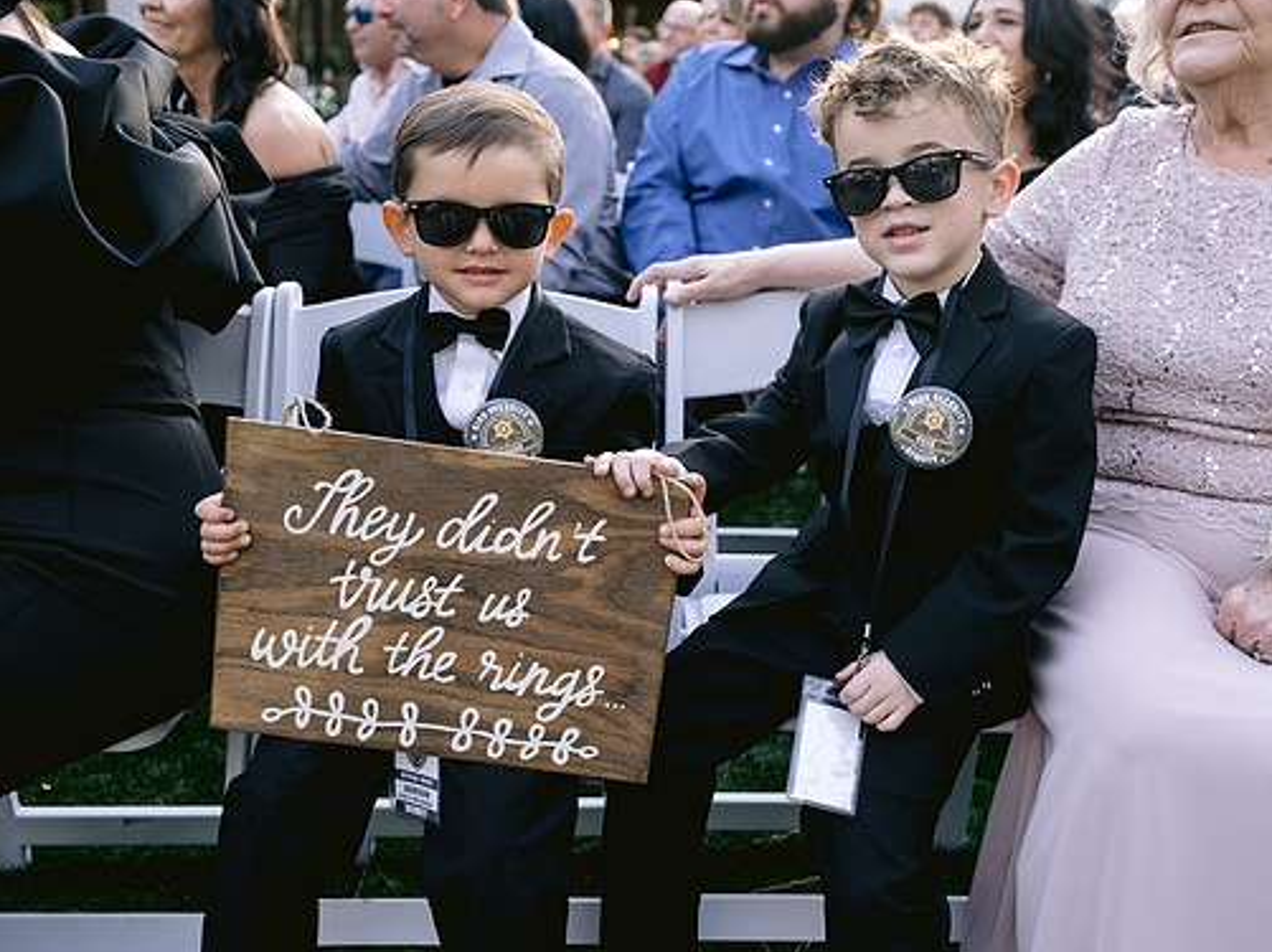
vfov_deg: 36.8
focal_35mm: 39
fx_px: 1432
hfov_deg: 47.8
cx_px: 693
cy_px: 473
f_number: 4
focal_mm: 35
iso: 400
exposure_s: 1/200
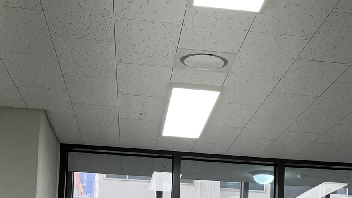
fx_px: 663
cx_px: 235
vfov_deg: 16.2
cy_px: 250
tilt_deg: +5.8
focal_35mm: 71
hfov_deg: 29.5
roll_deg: -1.0
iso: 40
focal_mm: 3.99
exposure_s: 1/120
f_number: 1.8
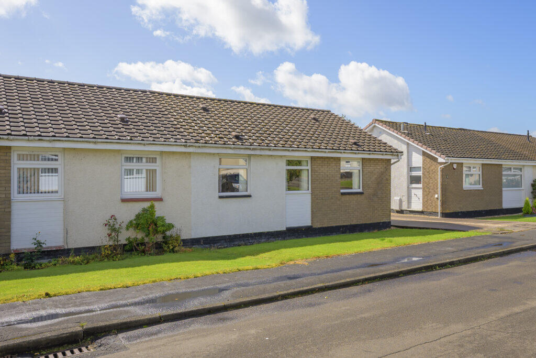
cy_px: 179
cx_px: 268
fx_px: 357
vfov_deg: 53.1
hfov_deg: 73.7
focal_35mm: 24
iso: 100
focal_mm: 24
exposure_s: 1/200
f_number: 8
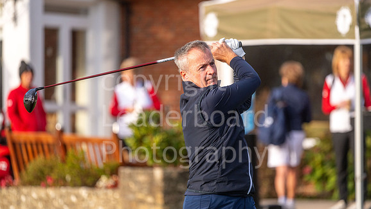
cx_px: 186
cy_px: 122
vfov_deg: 3.8
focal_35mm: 316
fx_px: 3110
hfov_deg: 6.8
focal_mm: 300
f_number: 4
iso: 640
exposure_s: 1/4000
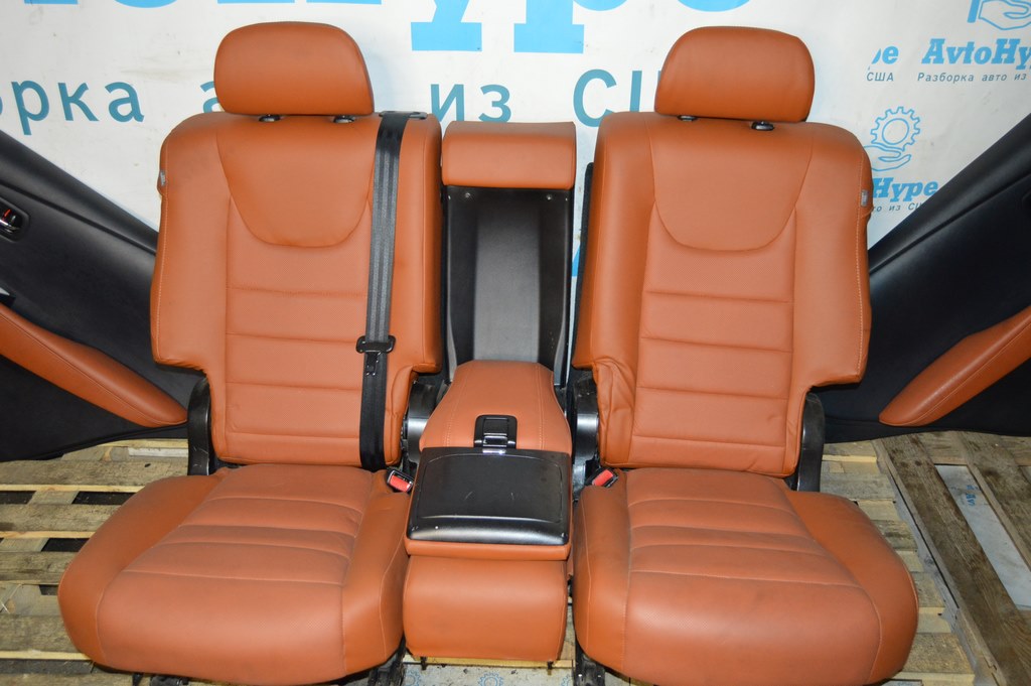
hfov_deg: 57.3
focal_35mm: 33
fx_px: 944
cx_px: 516
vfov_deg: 39.9
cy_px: 343
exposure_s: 1/60
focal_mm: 22
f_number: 3.5
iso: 1400
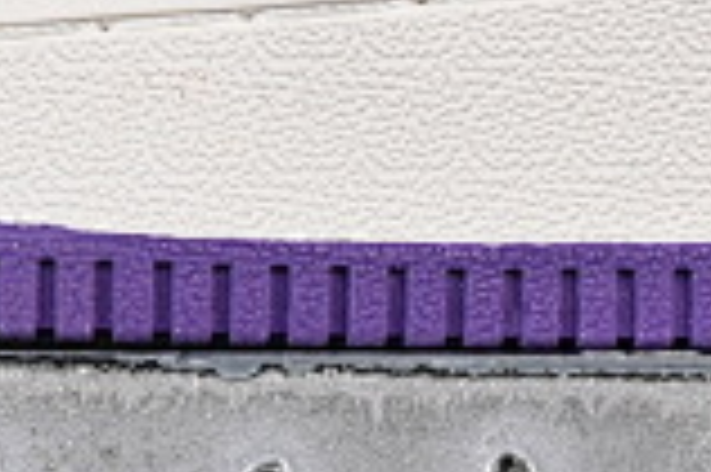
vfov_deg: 2.7
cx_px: 392
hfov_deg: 4.0
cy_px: -652
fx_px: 10101
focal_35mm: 512
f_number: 8
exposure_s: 1/80
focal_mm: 50
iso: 160
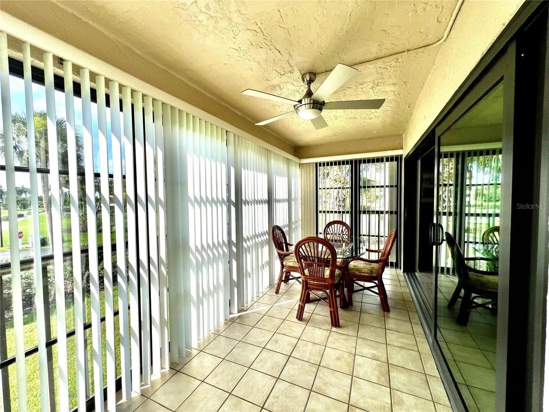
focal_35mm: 13
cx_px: 274
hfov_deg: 106.2
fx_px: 206
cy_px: 206
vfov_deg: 89.9
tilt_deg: -2.2
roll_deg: +0.2
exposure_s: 1/649
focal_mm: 1.57
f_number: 1.8
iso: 32
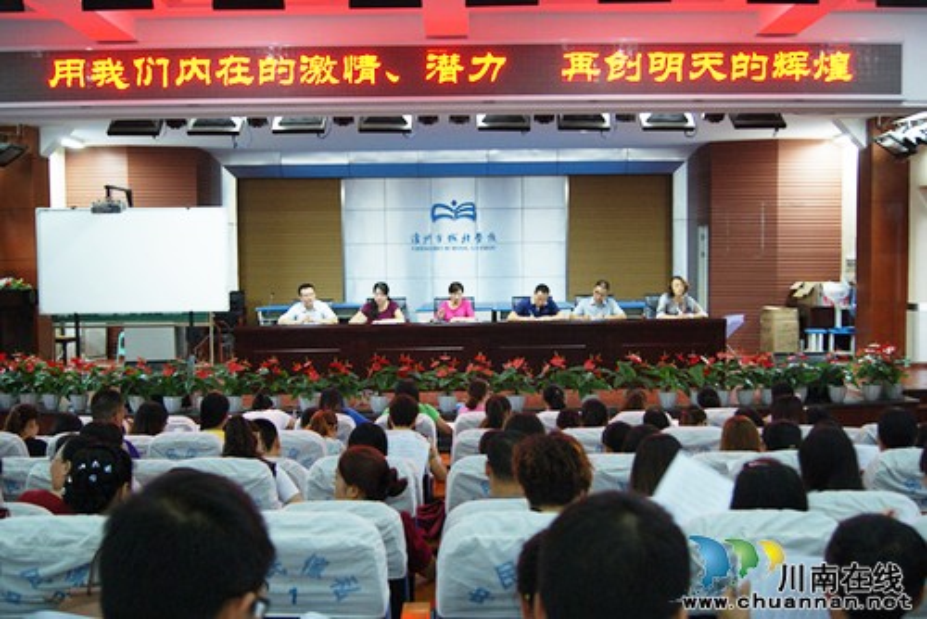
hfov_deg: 49.5
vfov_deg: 34.3
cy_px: 310
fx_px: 1005
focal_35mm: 39
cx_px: 464
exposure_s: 1/8
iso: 400
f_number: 4
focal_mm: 26
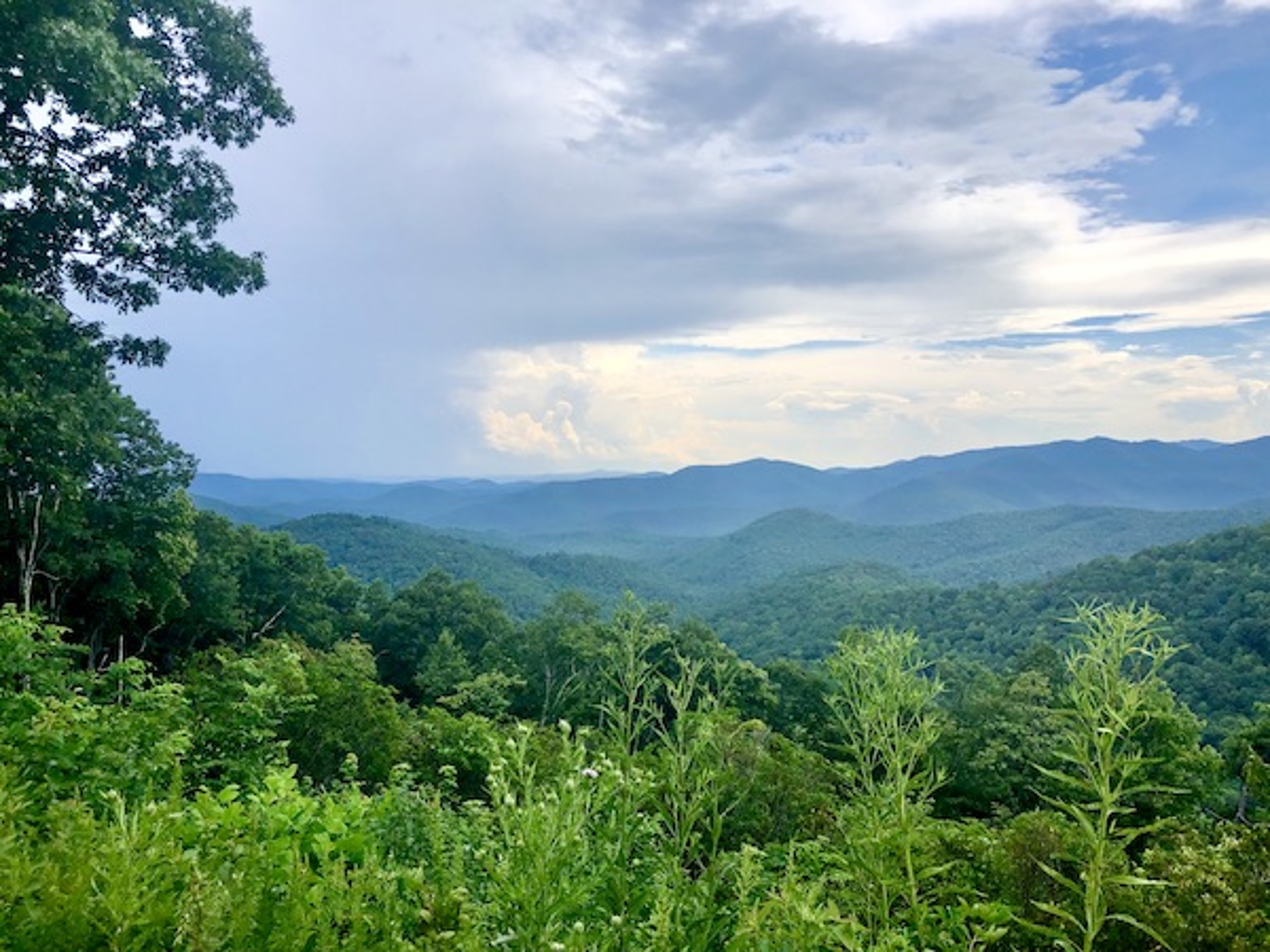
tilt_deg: +0.4
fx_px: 1027
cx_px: 635
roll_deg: +0.1
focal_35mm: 28
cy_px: 476
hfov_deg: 63.4
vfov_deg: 49.7
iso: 20
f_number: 1.8
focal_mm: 4
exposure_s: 1/1715
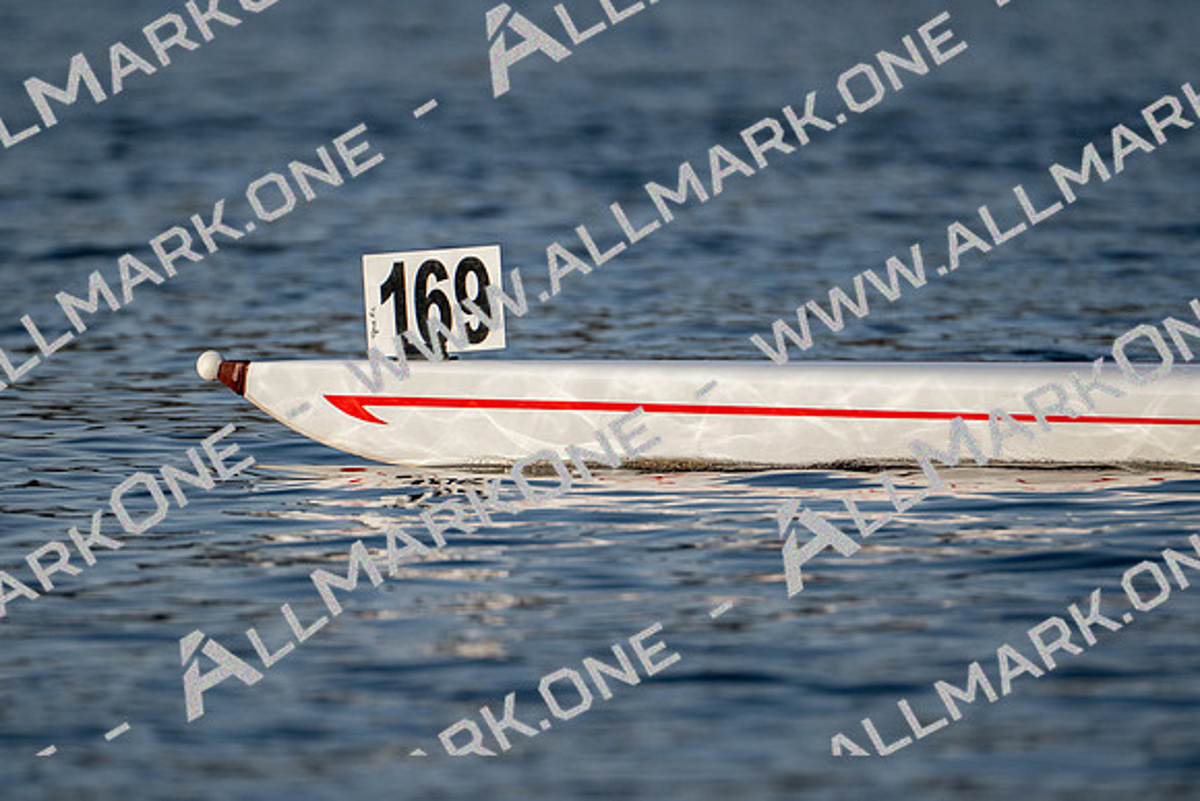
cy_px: 400
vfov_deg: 1.5
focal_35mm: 900
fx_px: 30006
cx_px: 600
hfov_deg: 2.3
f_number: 6.3
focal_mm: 600
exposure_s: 1/2000
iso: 320
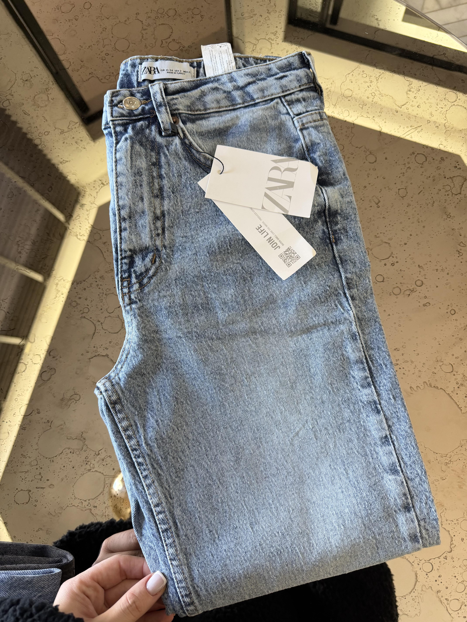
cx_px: 234
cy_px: 311
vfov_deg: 71.6
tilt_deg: -81.9
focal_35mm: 24
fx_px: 432
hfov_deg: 56.8
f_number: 1.78
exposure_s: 1/60
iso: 250
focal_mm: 6.76
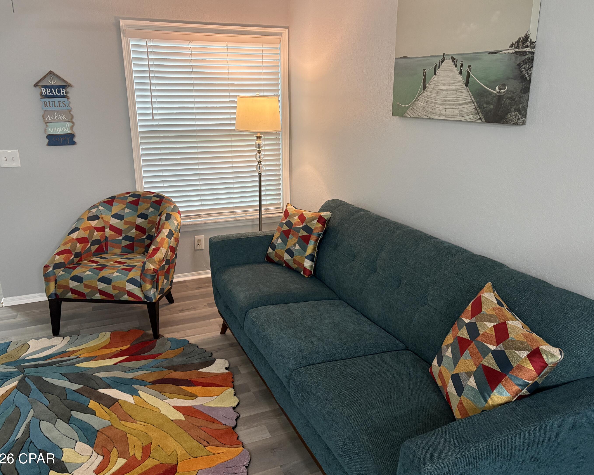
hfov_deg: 62.2
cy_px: 235
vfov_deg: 51.5
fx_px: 492
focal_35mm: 28
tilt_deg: -16.7
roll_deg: +0.7
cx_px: 300
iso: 320
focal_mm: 5.96
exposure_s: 1/60
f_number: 1.6
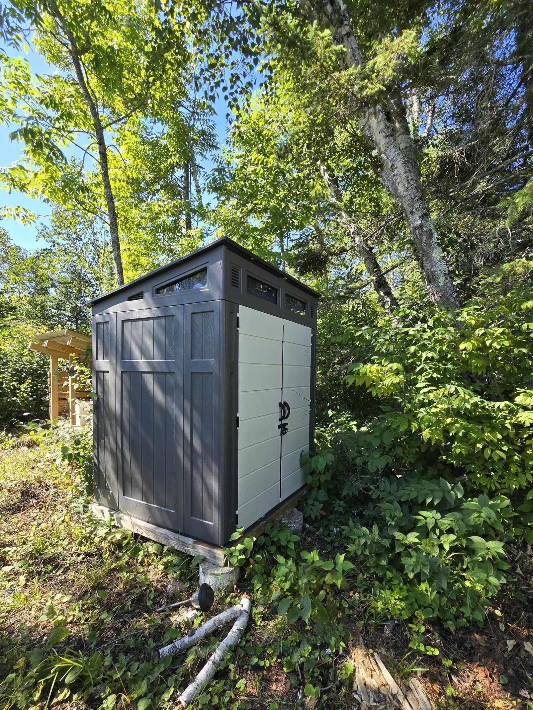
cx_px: 273
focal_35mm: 14
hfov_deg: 85.7
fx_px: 287
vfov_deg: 101.9
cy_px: 382
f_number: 2.2
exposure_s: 1/418
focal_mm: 2.2
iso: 50
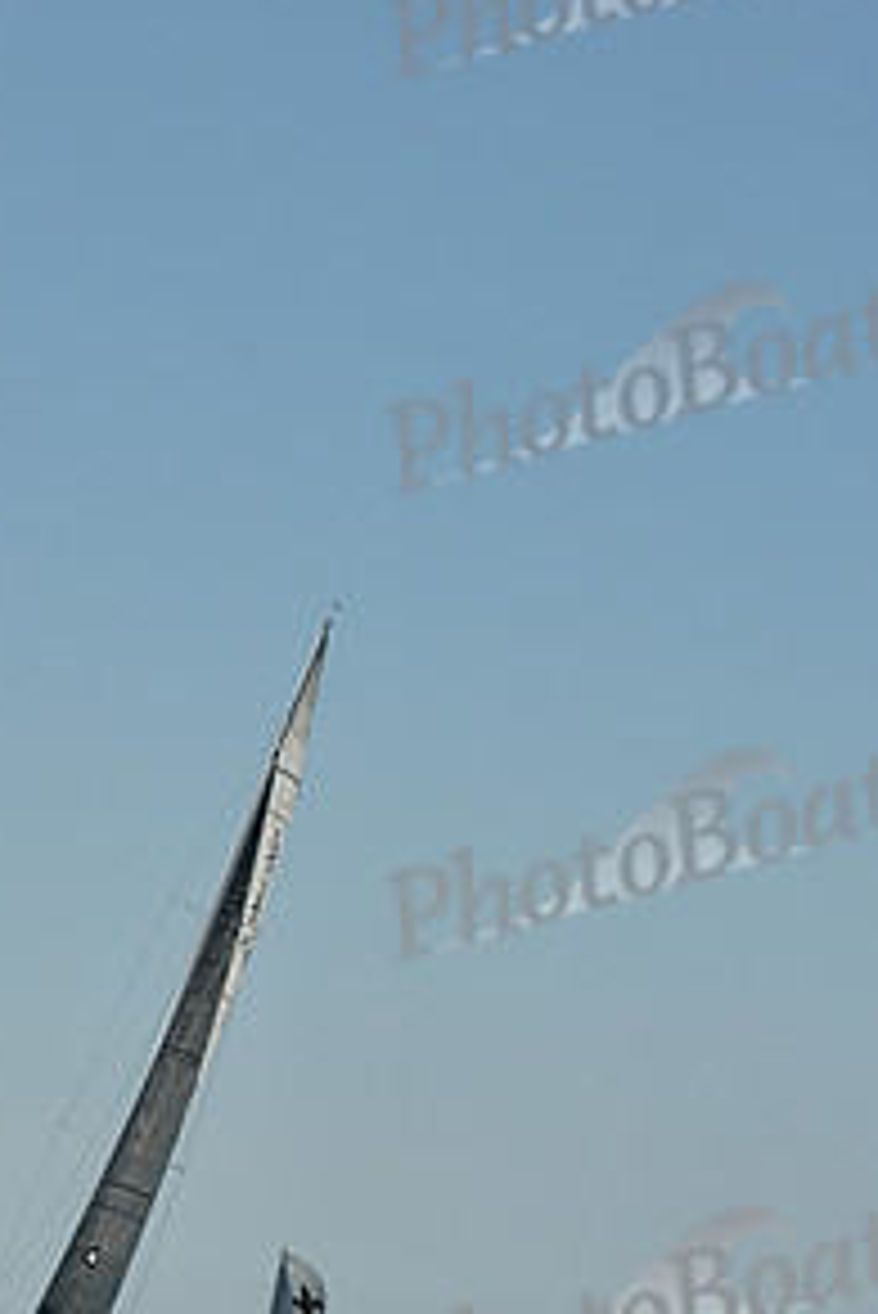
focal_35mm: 139
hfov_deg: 9.9
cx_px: 155
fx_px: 5079
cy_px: 675
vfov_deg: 14.8
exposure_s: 1/640
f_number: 10
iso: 320
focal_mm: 70
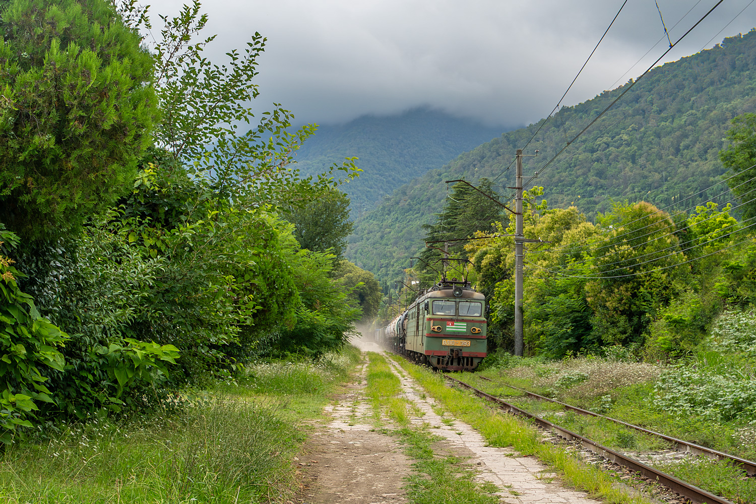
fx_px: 609
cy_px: 252
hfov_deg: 63.7
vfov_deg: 45.0
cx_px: 378
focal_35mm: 29
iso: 320
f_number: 6.3
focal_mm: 29
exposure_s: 1/640
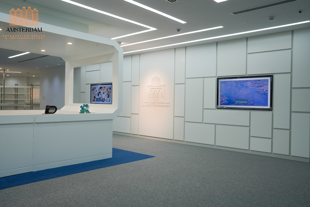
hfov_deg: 61.9
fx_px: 258
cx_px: 155
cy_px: 104
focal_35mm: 30
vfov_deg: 43.6
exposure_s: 1/20
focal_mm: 30
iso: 125
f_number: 8
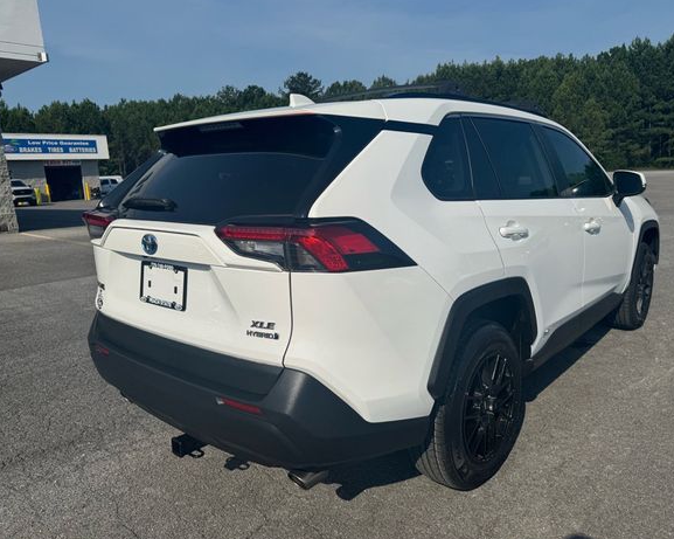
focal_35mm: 26
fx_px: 518
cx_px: 370
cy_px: 274
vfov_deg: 54.9
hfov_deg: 65.9
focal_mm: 6.76
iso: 80
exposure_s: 1/10417
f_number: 1.78
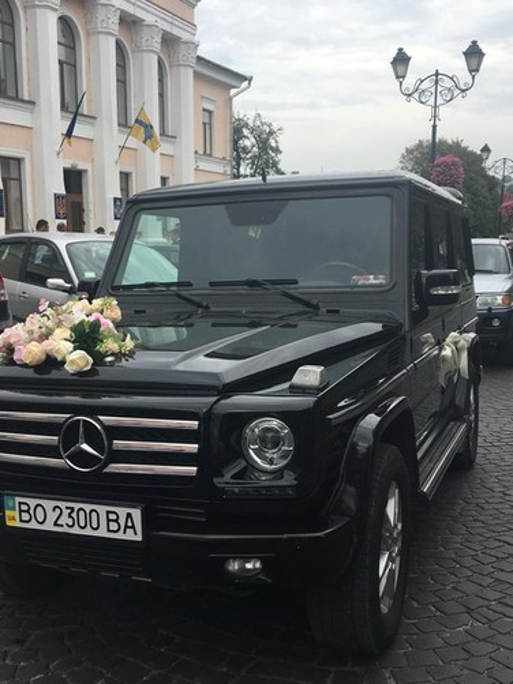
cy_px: 367
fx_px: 791
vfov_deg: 46.8
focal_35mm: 40
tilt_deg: -9.3
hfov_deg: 35.9
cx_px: 234
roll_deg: -0.2
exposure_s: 1/905
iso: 25
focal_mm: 4.15
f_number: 2.2
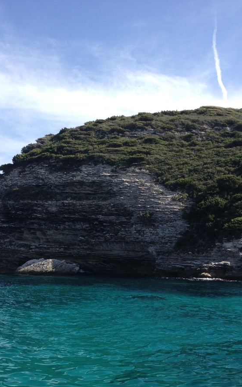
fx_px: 528
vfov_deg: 40.3
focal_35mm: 50
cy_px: 194
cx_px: 99
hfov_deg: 25.8
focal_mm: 4.28
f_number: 2.4
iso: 64
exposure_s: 1/1175
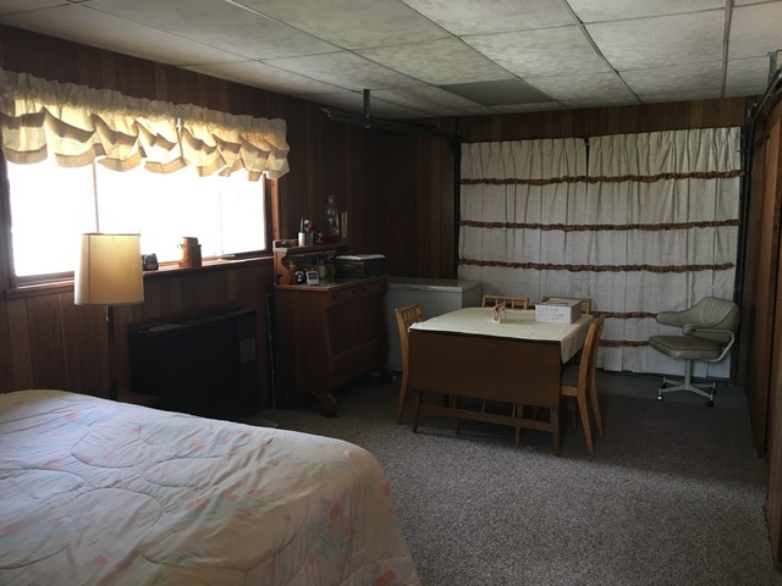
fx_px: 655
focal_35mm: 29
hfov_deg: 61.7
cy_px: 293
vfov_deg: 48.2
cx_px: 391
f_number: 2.2
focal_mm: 4.15
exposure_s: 1/30
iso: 80
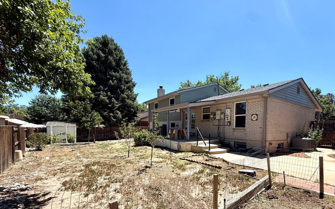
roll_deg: -1.0
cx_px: 179
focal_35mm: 17
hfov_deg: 94.2
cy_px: 134
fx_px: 155
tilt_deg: -2.1
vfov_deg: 66.7
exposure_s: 1/1312
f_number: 2.2
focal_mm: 2.22
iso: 50
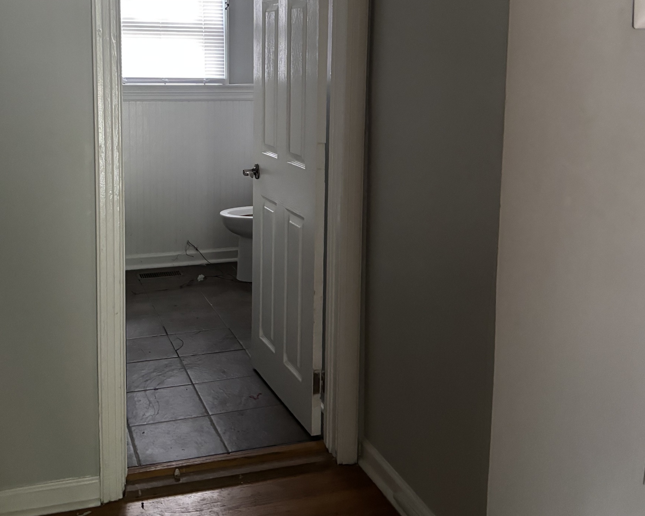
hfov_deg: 43.7
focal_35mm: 42
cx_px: 284
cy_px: 170
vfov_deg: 35.3
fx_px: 802
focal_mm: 5.96
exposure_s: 1/30
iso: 640
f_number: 1.6
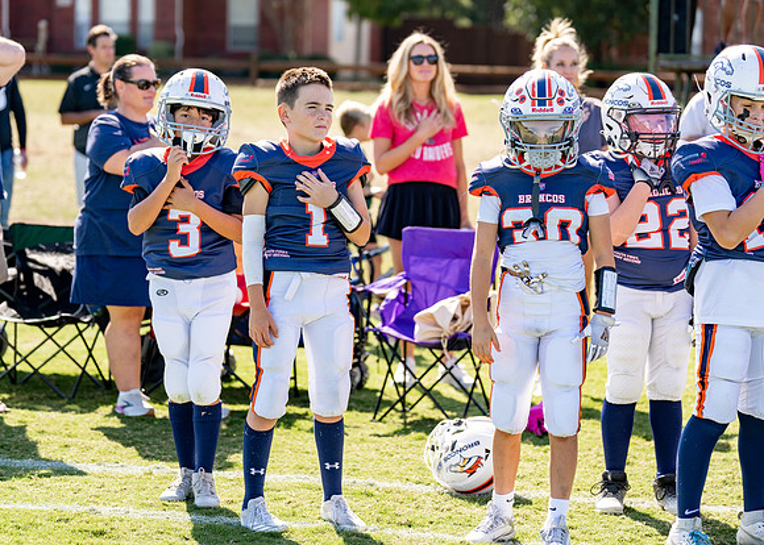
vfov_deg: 13.6
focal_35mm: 106
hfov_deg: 18.9
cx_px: 315
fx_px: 2290
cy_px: 249
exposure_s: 1/640
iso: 100
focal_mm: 91
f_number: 2.8
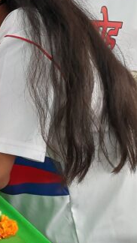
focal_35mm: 86
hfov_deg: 11.6
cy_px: 97
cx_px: -192
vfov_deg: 24.7
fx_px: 556
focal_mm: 4.6
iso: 40
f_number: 2
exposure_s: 1/50
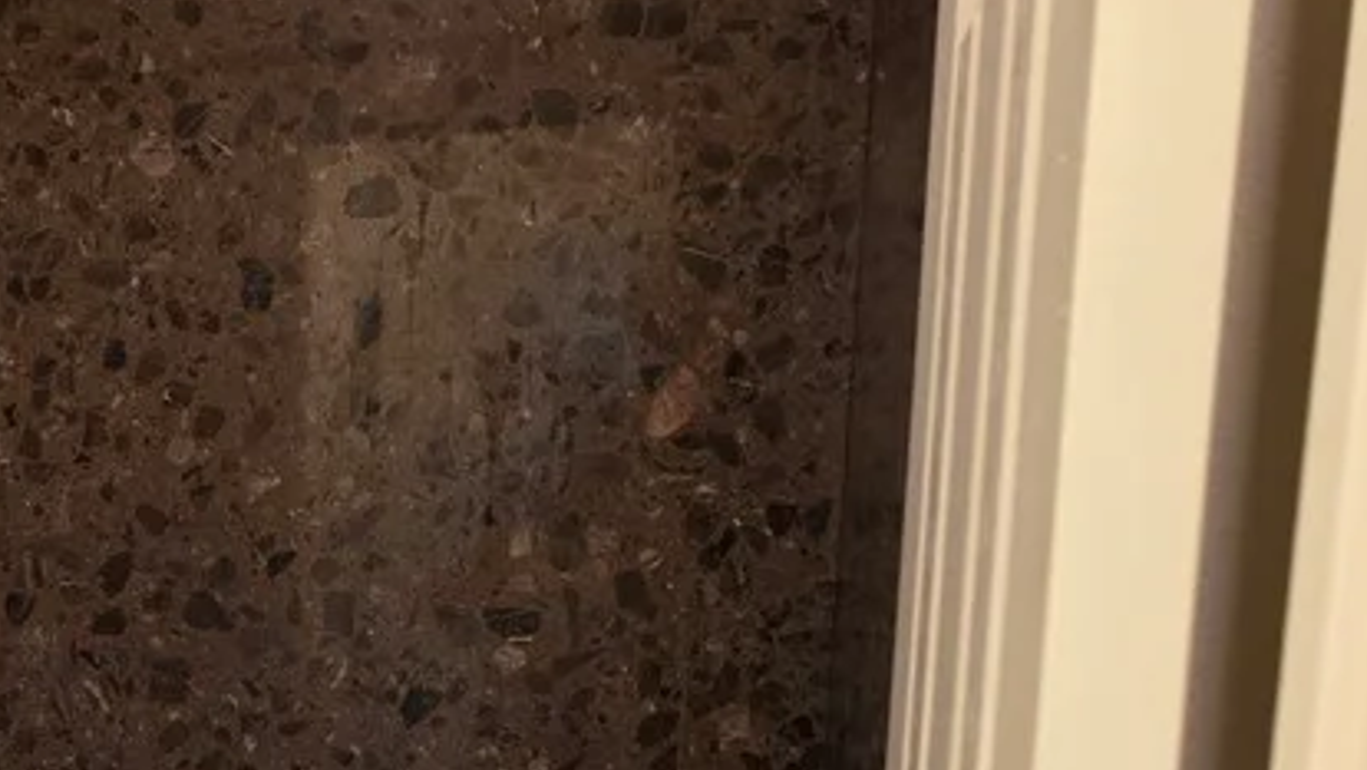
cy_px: 1091
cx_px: -192
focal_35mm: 62
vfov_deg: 17.8
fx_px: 2248
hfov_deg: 29.9
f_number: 1.4
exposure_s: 1/120
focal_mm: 6.5
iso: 200
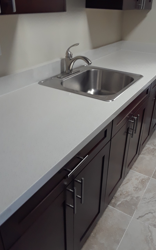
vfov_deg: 59.7
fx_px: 218
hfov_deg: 39.4
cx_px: 87
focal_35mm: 32
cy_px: 125
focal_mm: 2.47
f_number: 1.9
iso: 100
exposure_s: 1/30
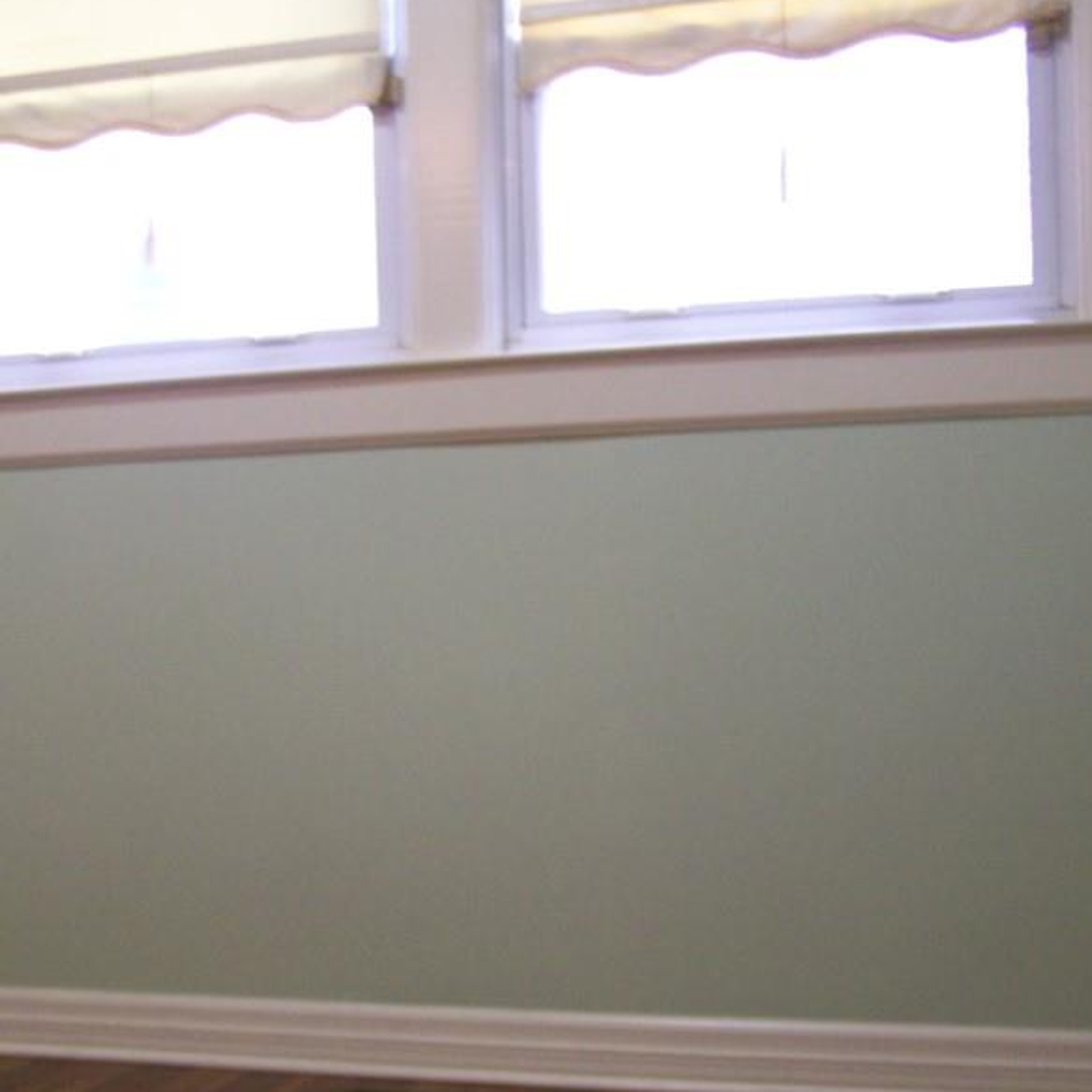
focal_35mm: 59
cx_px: 539
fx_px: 2106
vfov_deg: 29.0
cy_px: 676
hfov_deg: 29.1
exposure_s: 1/15
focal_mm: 6.3
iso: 160
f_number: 2.8
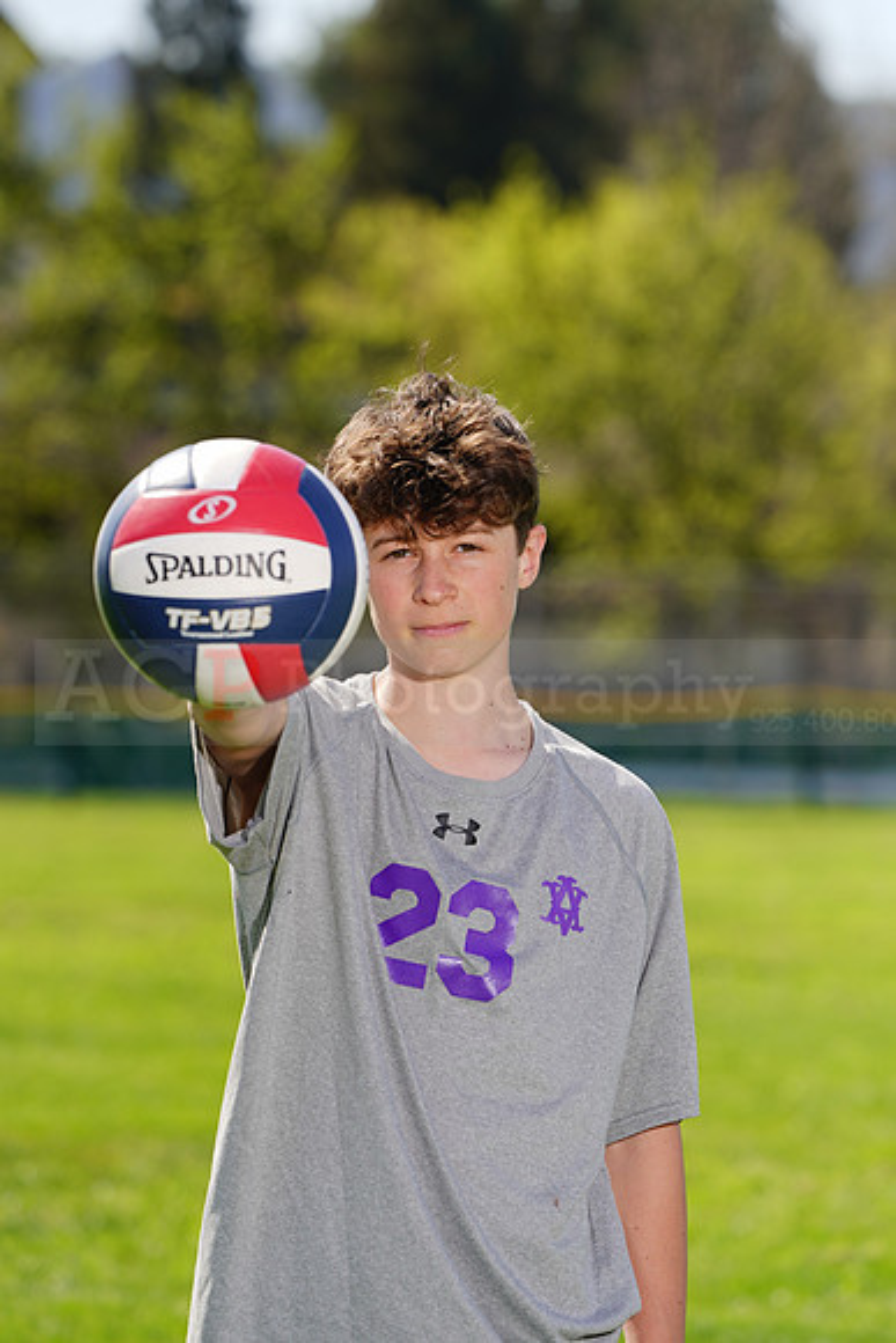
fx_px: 8767
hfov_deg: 5.9
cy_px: 672
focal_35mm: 235
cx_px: 448
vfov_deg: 8.8
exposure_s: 1/200
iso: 64
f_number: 7.1
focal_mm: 235
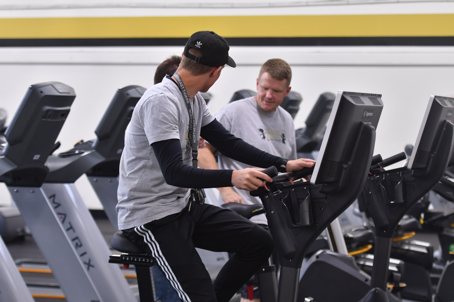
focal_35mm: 105
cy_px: 151
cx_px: 227
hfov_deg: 19.5
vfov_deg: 13.0
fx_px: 1324
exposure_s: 1/250
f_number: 2.8
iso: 560
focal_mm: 70
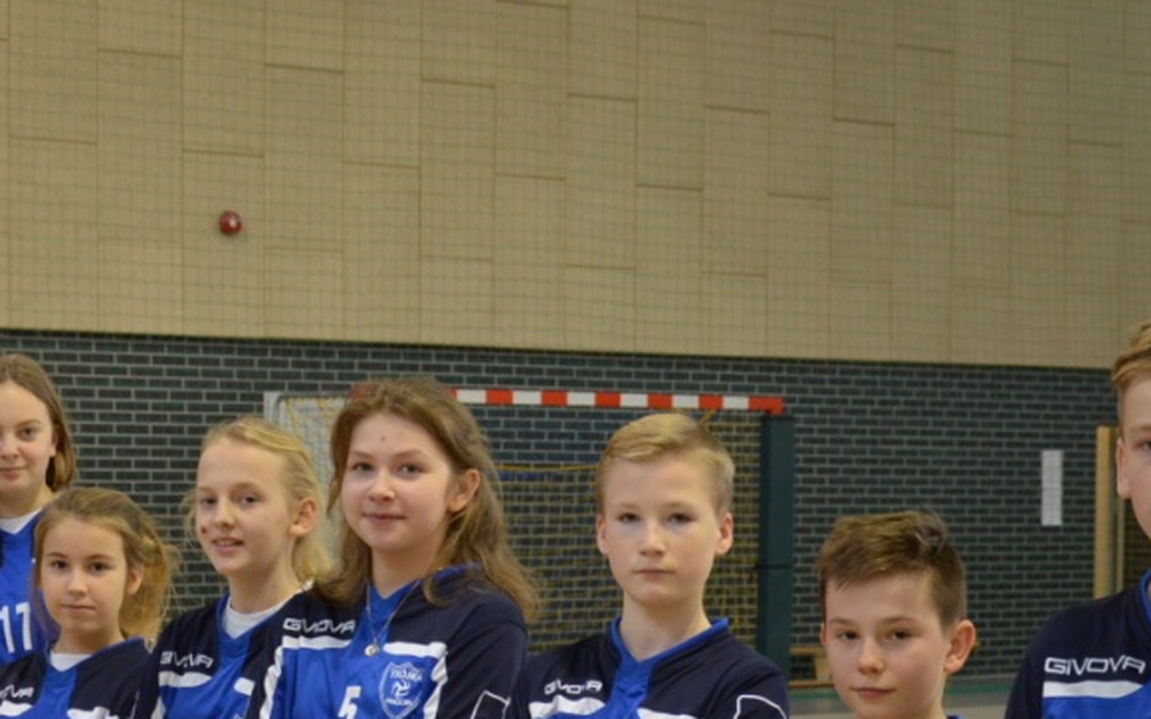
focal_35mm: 86
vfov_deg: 15.1
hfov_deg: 24.0
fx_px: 2697
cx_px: 426
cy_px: 618
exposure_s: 1/60
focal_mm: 32
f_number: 4.2
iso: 1600
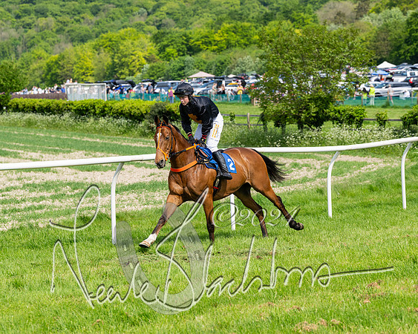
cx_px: 209
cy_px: 167
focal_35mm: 135
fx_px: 1672
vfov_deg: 11.4
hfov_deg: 14.2
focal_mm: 120
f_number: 5.6
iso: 200
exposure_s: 1/1250
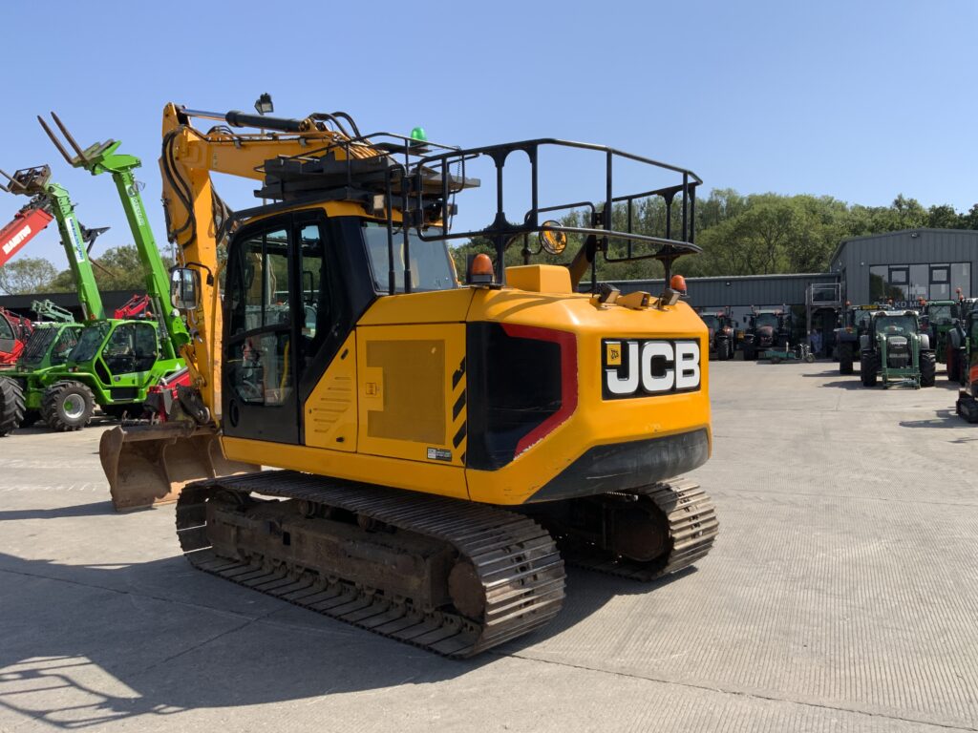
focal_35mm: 29
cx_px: 489
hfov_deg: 61.7
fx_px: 819
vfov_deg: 48.2
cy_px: 366
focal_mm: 3
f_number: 1.8
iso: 16
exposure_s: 1/1675
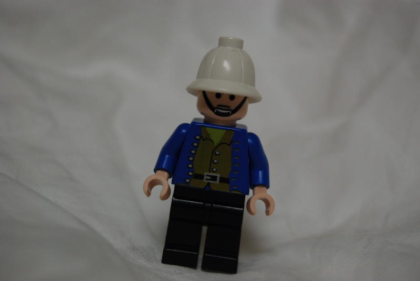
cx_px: 210
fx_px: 964
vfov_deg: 16.6
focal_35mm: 82
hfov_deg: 24.6
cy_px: 140
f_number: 5.6
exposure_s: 1/60
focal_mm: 55
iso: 800
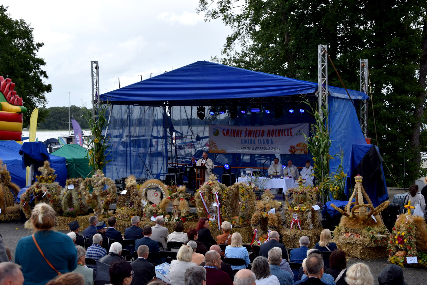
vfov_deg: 25.8
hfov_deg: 37.8
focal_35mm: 52
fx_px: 623
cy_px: 142
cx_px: 214
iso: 100
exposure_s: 1/160
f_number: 6.3
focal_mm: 35
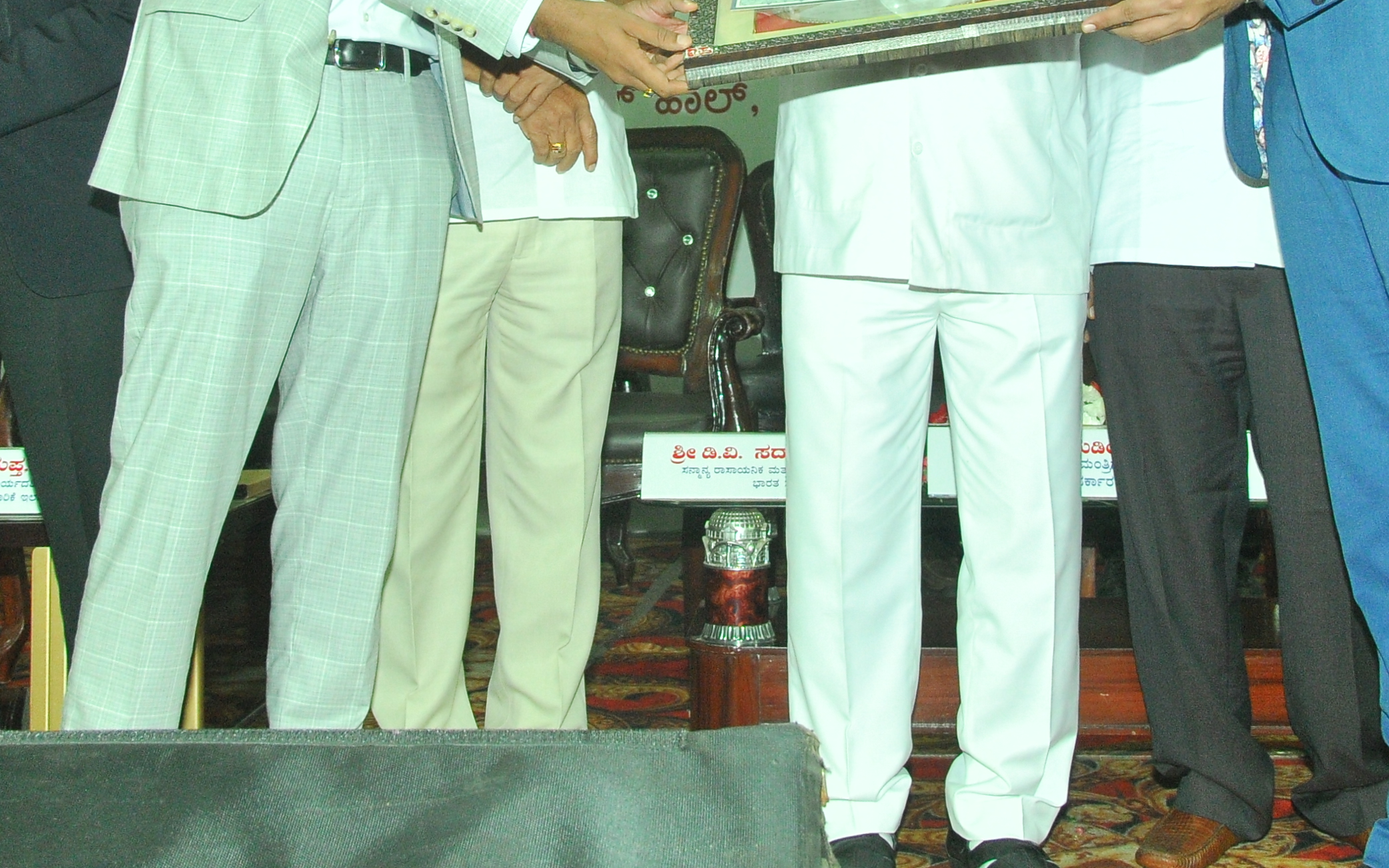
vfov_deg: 19.2
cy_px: 43
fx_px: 2500
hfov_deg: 31.0
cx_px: 713
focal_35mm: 66
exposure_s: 1/125
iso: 1000
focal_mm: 21
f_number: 9
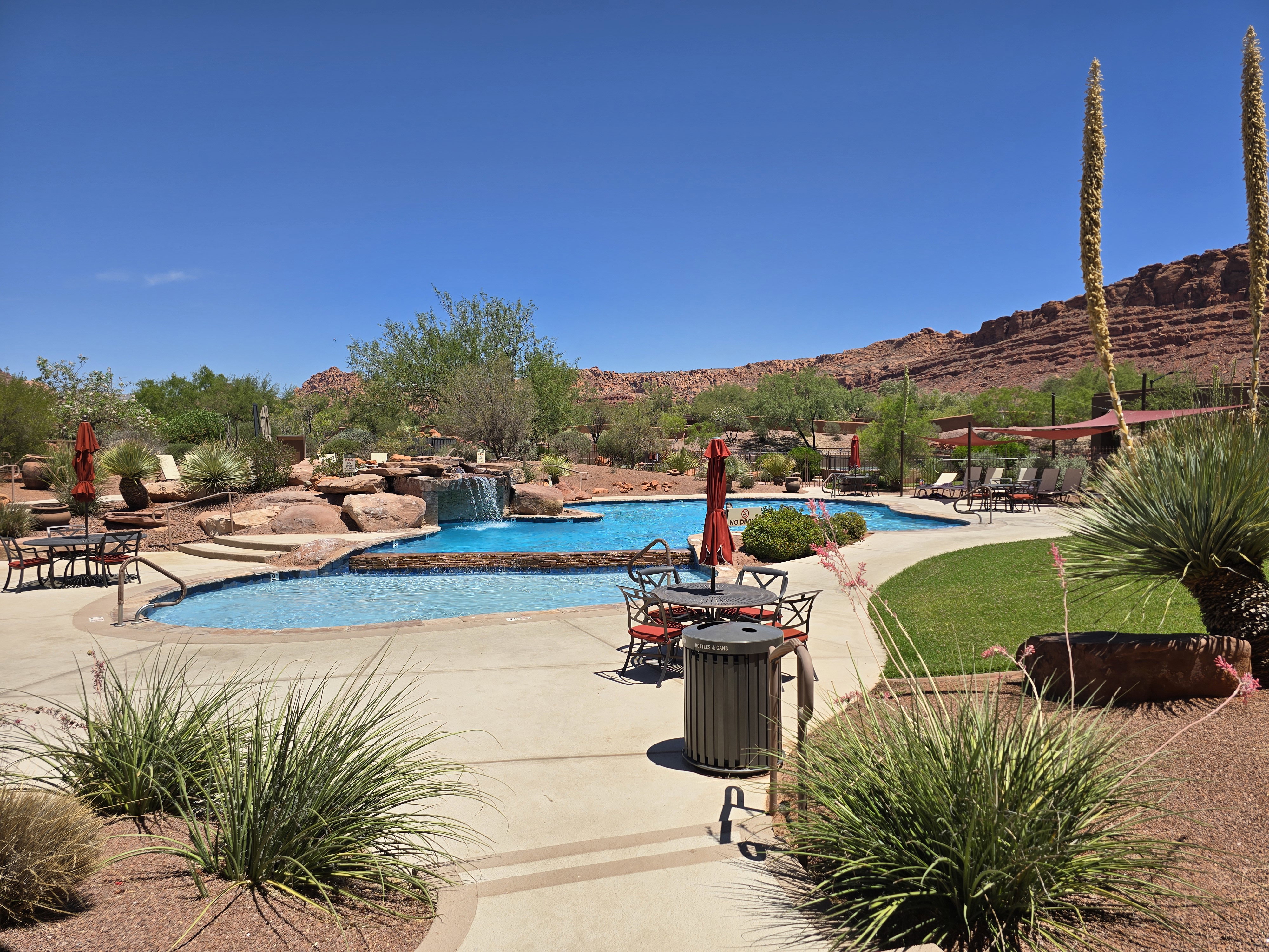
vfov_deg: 58.9
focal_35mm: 23
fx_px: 843
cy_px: 476
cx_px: 634
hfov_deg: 73.9
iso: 12
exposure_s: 1/1135
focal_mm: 6.3
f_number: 1.7
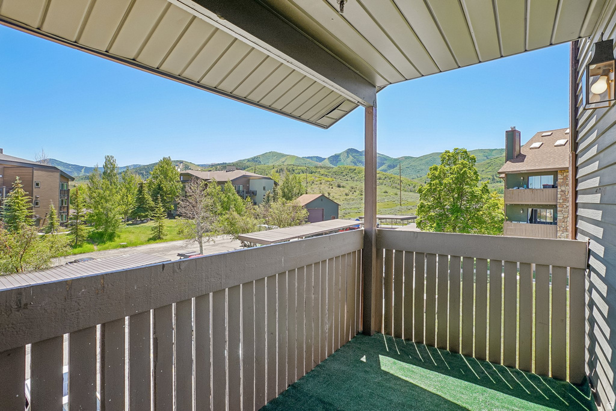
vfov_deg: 73.8
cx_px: 308
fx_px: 274
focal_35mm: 16
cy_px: 206
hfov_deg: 96.7
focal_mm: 16
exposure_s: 1/100
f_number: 8
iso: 100
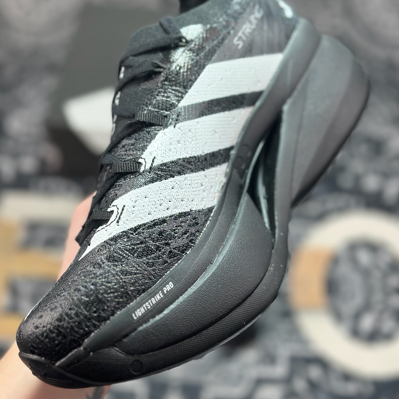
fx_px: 743
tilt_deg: -55.2
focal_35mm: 57
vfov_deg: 30.0
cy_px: 185
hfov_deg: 30.0
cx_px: 200
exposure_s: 1/401
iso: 80
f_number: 1.78
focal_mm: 6.86
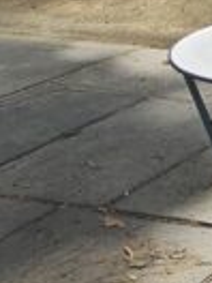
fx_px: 825
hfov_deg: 10.7
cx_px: 612
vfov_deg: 17.0
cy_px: -182
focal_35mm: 101
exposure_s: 1/1245
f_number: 2.2
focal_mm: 2.2
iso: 50
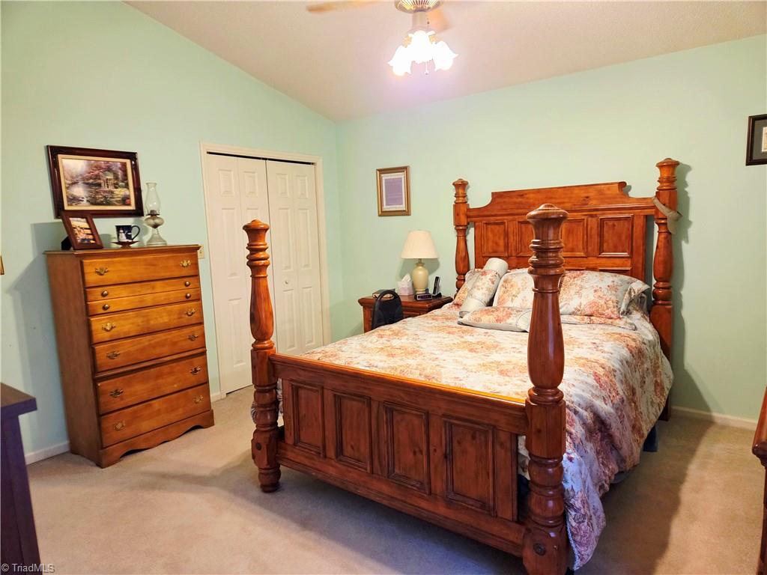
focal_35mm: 23
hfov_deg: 73.9
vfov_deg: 58.9
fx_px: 510
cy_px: 288
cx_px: 384
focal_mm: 5.4
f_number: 1.8
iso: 800
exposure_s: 1/120
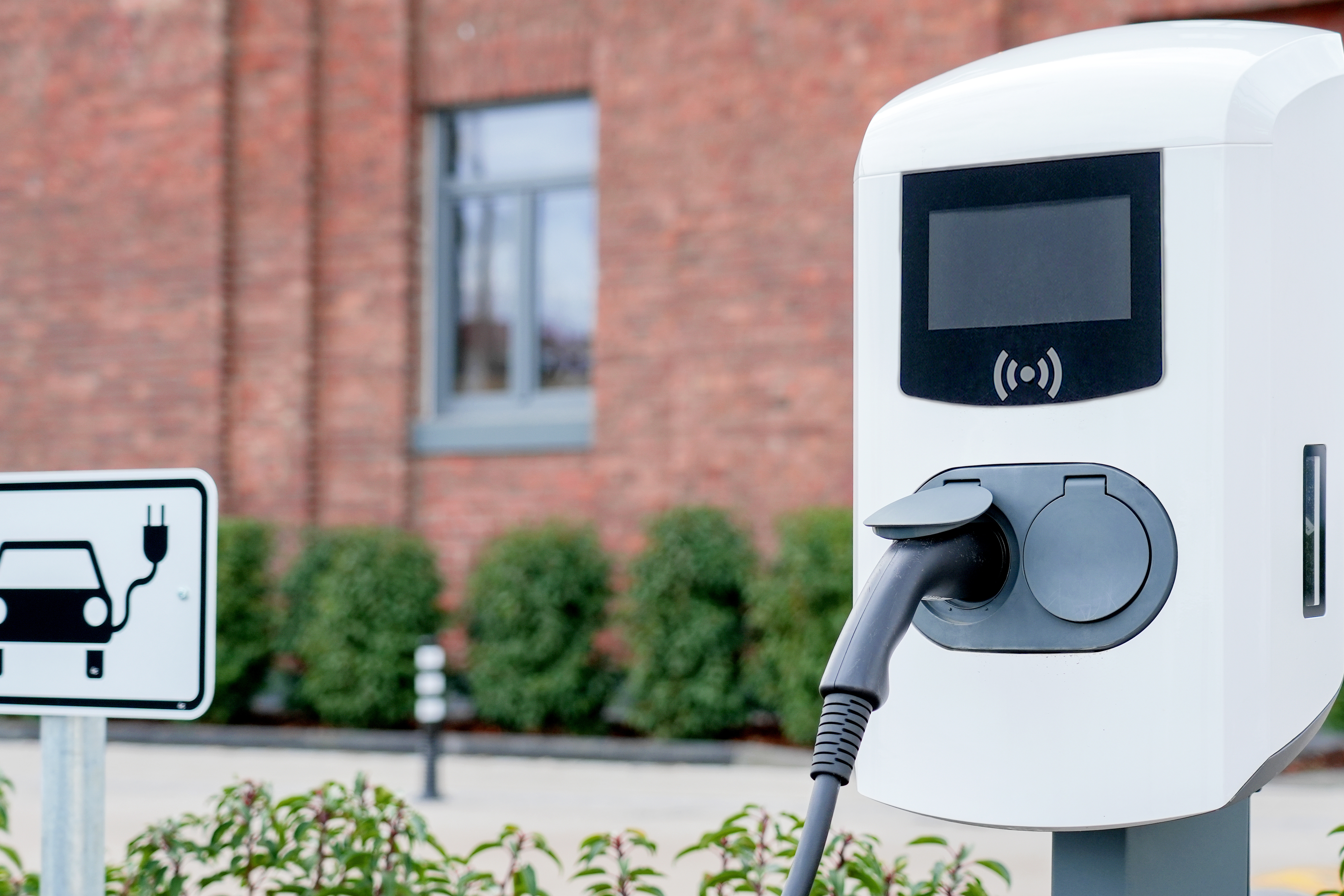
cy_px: 527
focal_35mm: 78
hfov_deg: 26.0
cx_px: 597
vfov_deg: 17.5
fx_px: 2912
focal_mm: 58
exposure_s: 1/800
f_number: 4
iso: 250
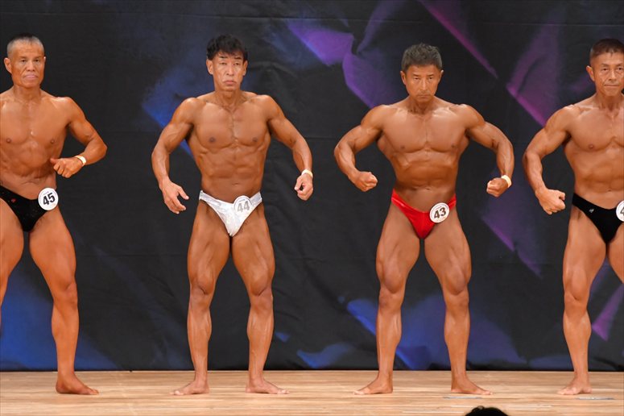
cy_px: 208
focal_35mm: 300
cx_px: 312
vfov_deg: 4.6
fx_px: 5198
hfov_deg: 6.9
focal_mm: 200
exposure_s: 1/400
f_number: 5.6
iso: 6400
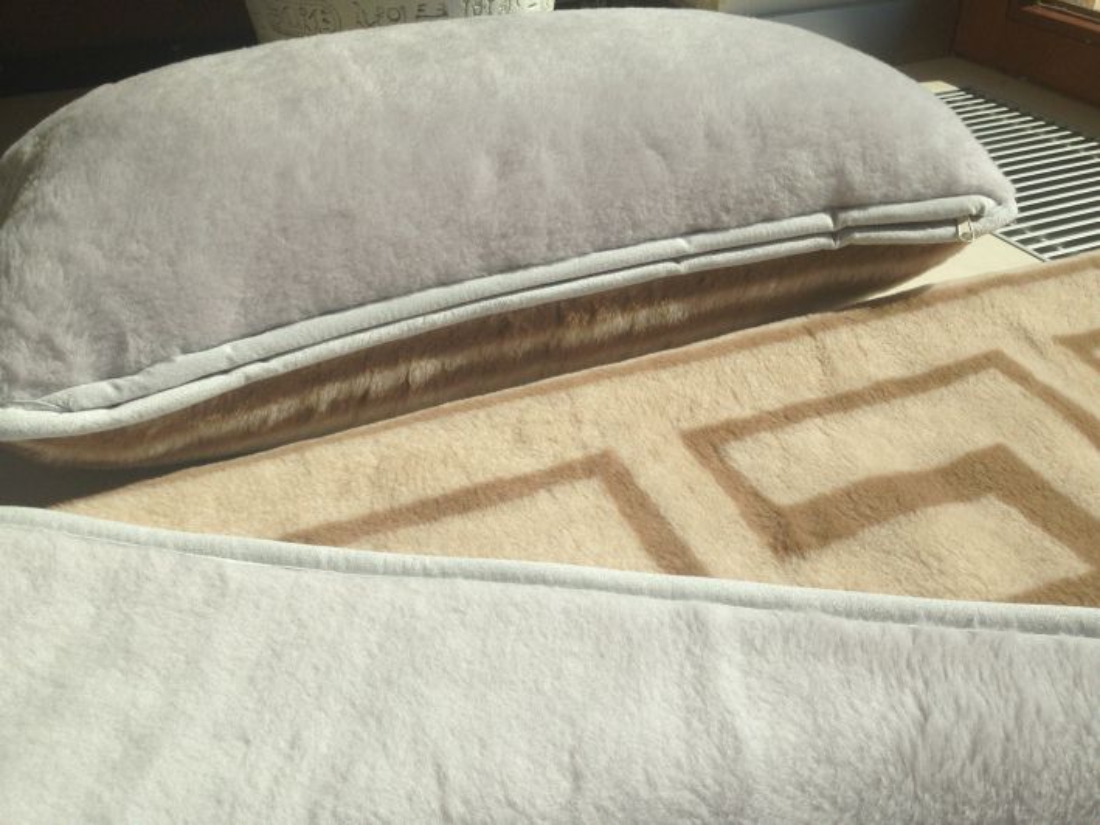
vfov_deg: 43.0
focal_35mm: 33
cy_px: 412
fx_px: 1049
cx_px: 550
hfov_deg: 55.3
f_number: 2.4
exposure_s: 1/2088
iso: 50
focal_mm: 4.13
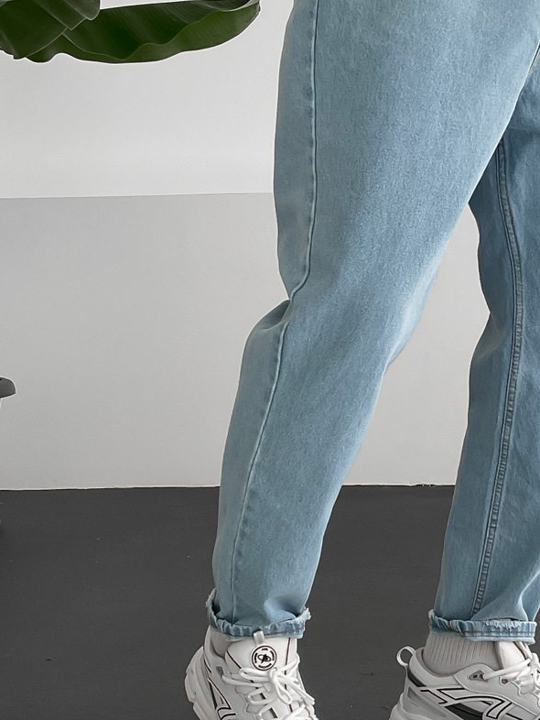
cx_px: 418
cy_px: 358
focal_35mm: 59
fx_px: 1227
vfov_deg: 32.7
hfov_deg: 24.5
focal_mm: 3
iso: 32
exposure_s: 1/120
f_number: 1.8
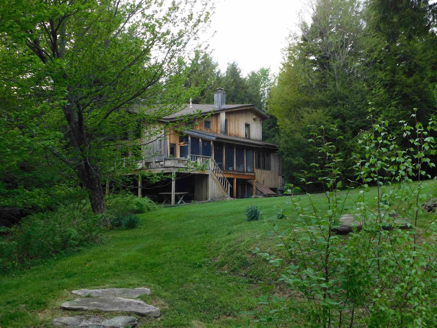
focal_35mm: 40
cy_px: 164
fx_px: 505
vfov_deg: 36.0
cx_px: 218
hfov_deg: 46.8
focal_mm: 7.1
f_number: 3.6
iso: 125
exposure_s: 1/160
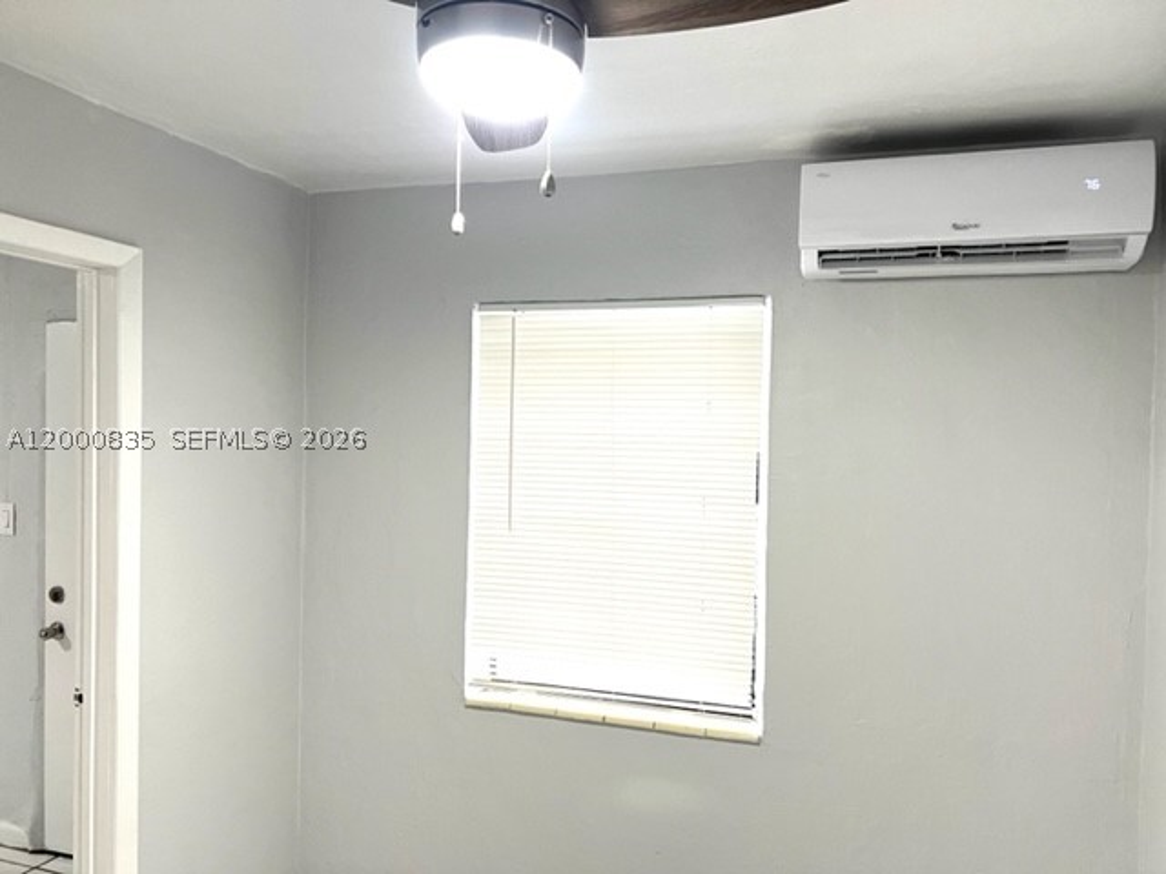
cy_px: 437
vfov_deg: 53.1
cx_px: 583
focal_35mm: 26
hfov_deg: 67.3
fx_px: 876
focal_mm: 5.7
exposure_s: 1/60
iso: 80
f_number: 1.5
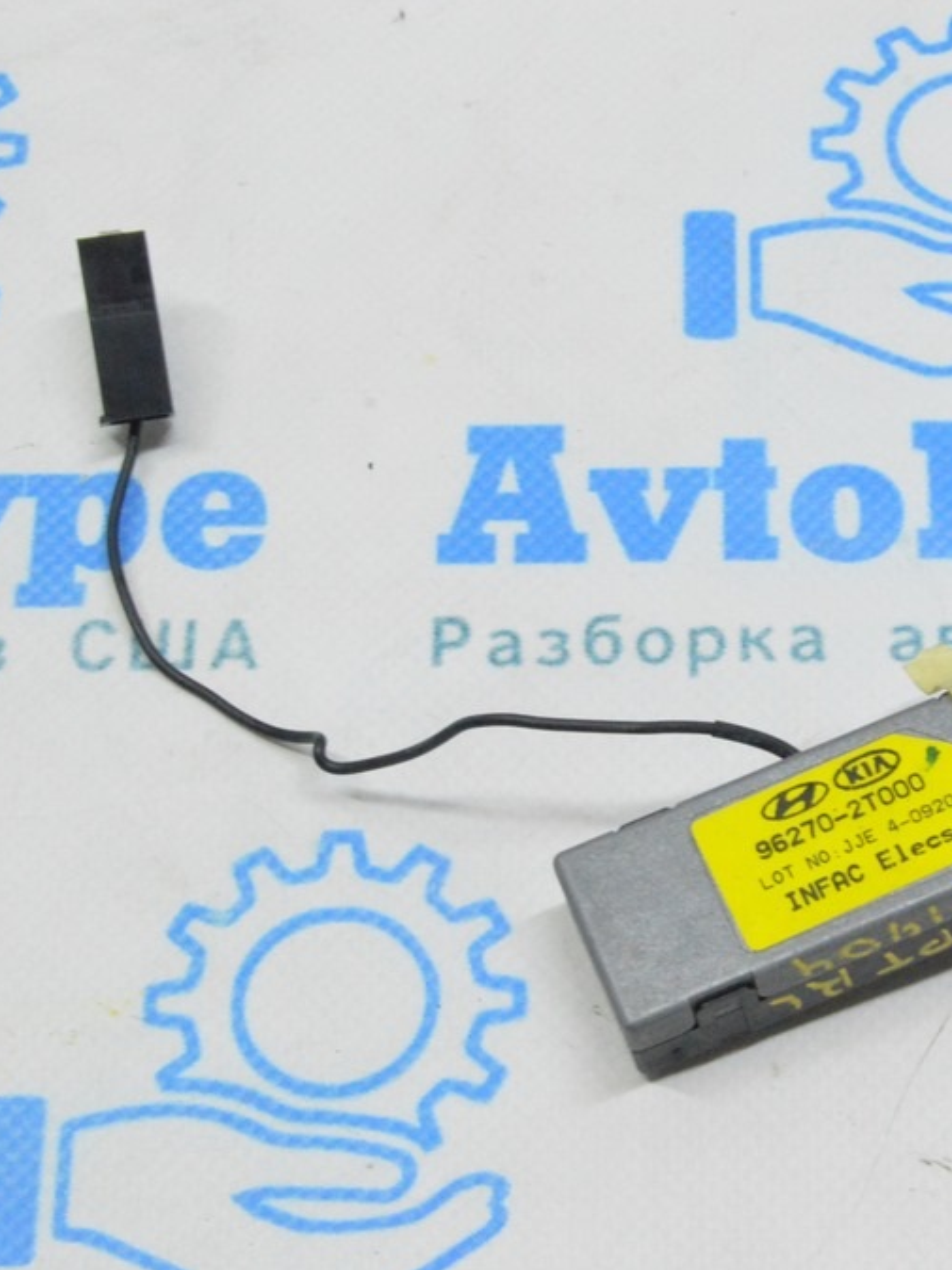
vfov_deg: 21.3
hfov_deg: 15.9
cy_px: 634
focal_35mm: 92
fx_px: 3376
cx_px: 803
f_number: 20
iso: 6400
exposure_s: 1/20
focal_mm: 42
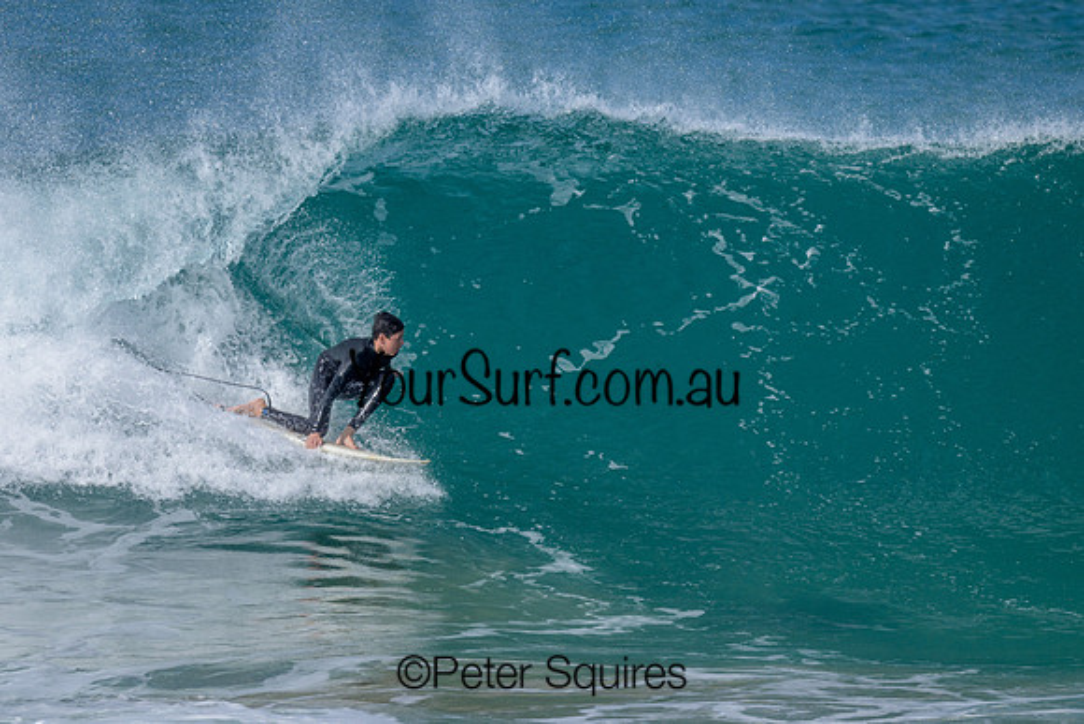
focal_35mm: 1099
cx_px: 396
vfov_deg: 1.3
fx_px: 33111
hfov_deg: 1.9
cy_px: 368
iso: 220
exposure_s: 1/2000
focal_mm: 800
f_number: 6.3
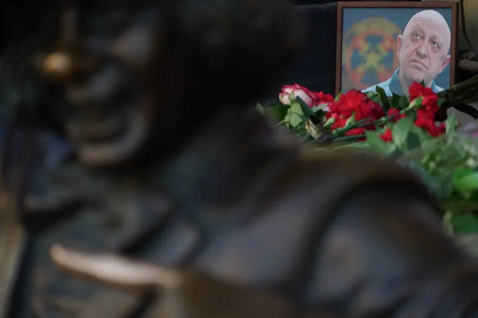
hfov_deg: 10.2
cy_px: 159
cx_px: 239
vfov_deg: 6.8
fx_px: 2688
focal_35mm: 202
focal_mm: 135
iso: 400
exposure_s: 1/160
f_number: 5.6
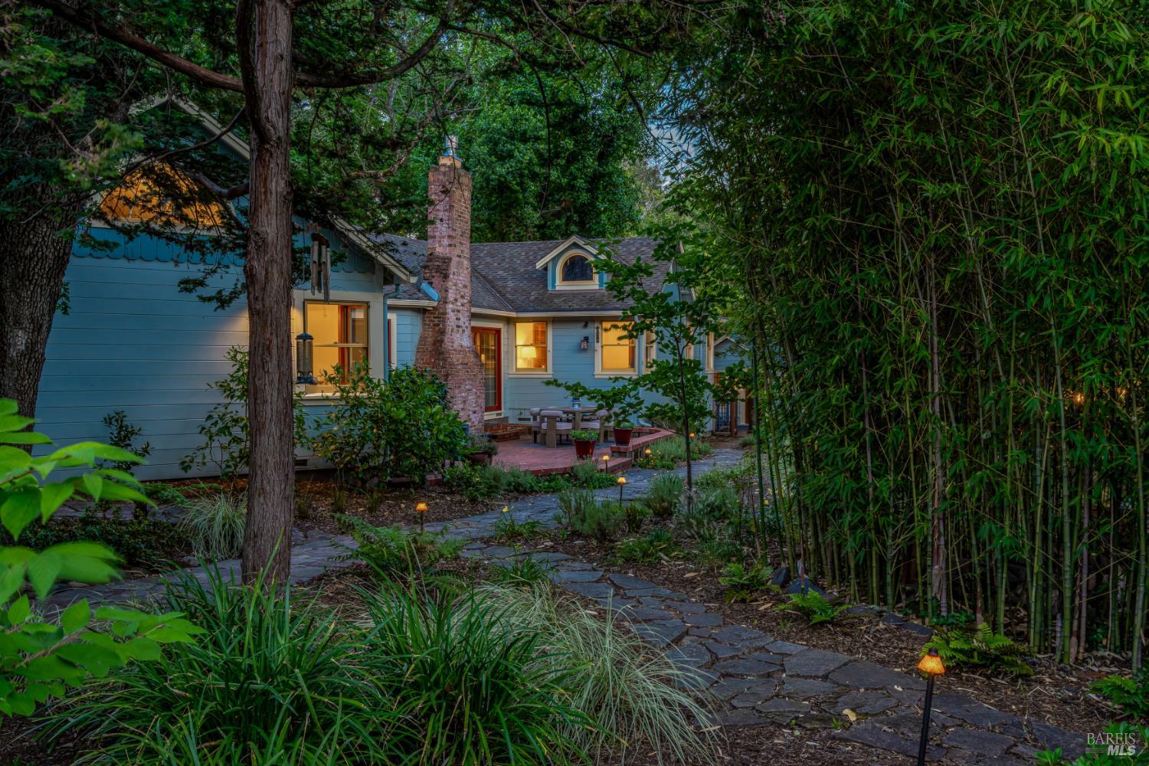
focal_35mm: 31
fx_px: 989
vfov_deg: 42.3
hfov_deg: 60.3
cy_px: 383
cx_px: 574
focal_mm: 31
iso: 100
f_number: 11
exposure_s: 1/1.67
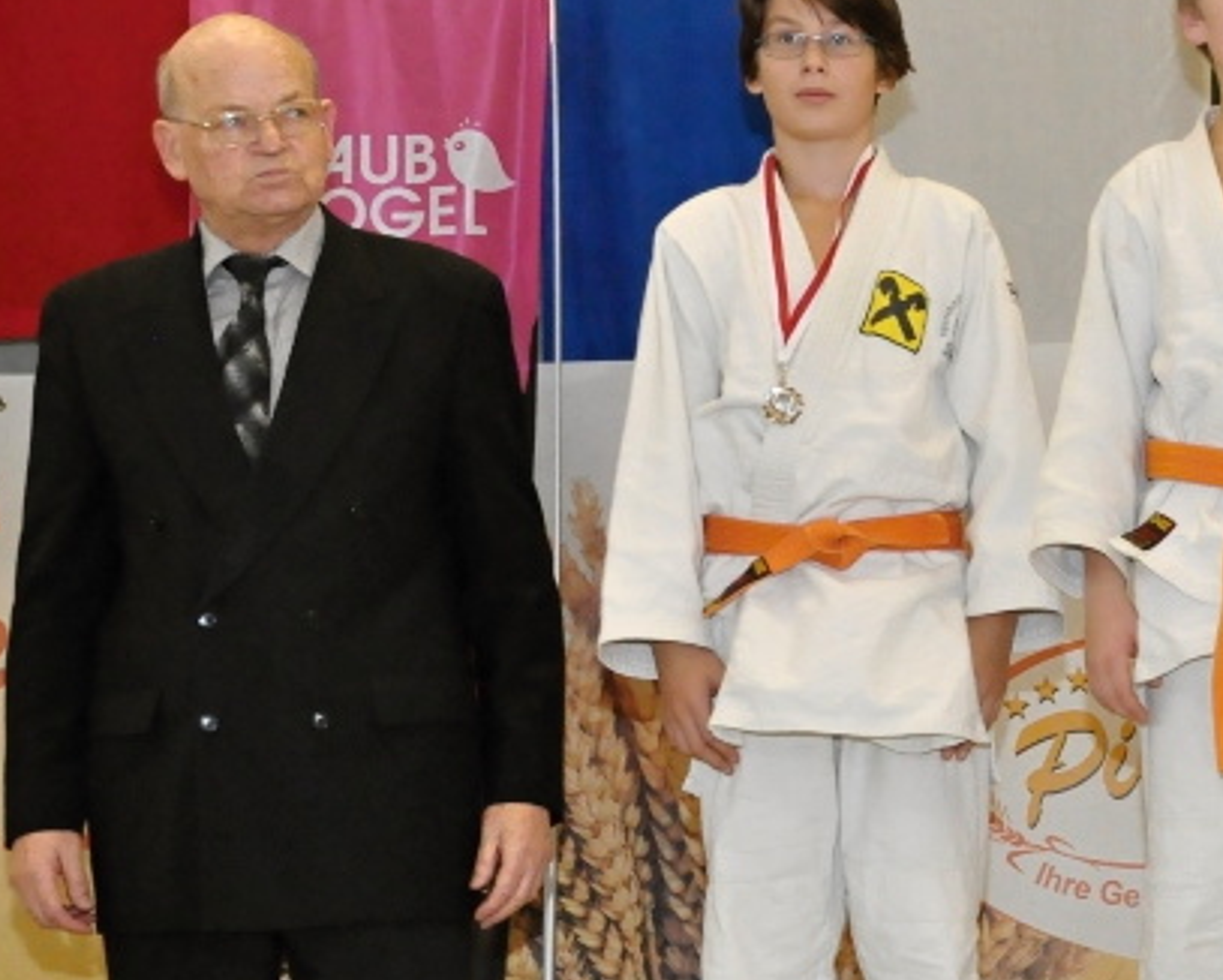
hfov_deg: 16.1
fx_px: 4201
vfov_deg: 13.3
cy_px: 696
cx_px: 1367
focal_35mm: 116
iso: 2000
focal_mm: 32
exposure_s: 1/80
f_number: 7.1
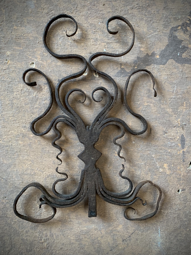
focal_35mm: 26
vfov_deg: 67.3
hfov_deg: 53.1
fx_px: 191
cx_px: 96
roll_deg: -5.2
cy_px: 128
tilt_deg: -2.4
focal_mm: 4.25
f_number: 1.8
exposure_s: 1/60
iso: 125
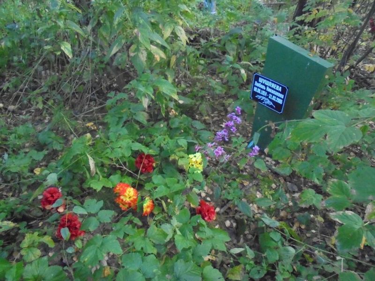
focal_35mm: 26
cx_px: 188
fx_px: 282
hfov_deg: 67.3
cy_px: 140
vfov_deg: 53.1
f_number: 3.5
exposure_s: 1/125
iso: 800
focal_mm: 4.6
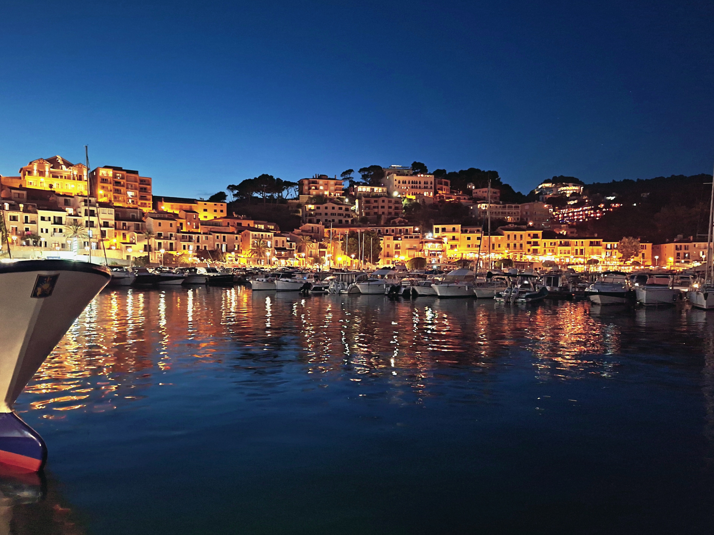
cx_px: 357
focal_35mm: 23
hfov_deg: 73.9
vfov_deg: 58.9
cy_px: 268
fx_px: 474
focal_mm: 5.54
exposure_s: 1/10
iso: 1250
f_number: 1.8
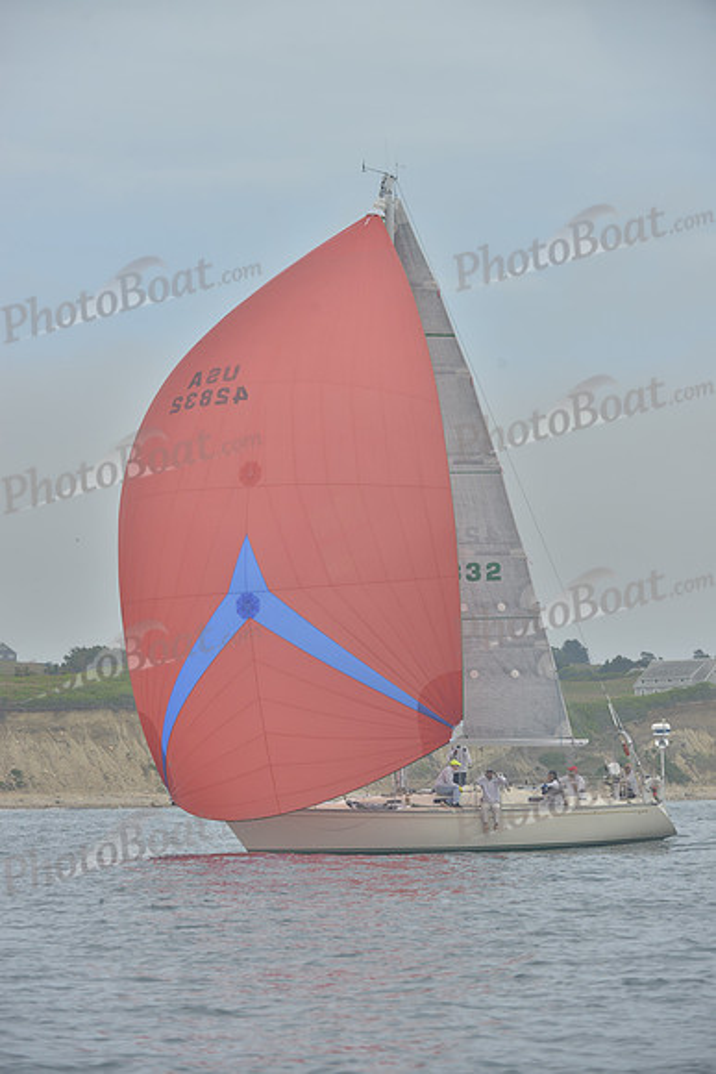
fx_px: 5963
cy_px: 537
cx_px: 358
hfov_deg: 6.9
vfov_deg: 10.3
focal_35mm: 200
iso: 280
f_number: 7.1
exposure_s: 1/1000
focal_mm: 200
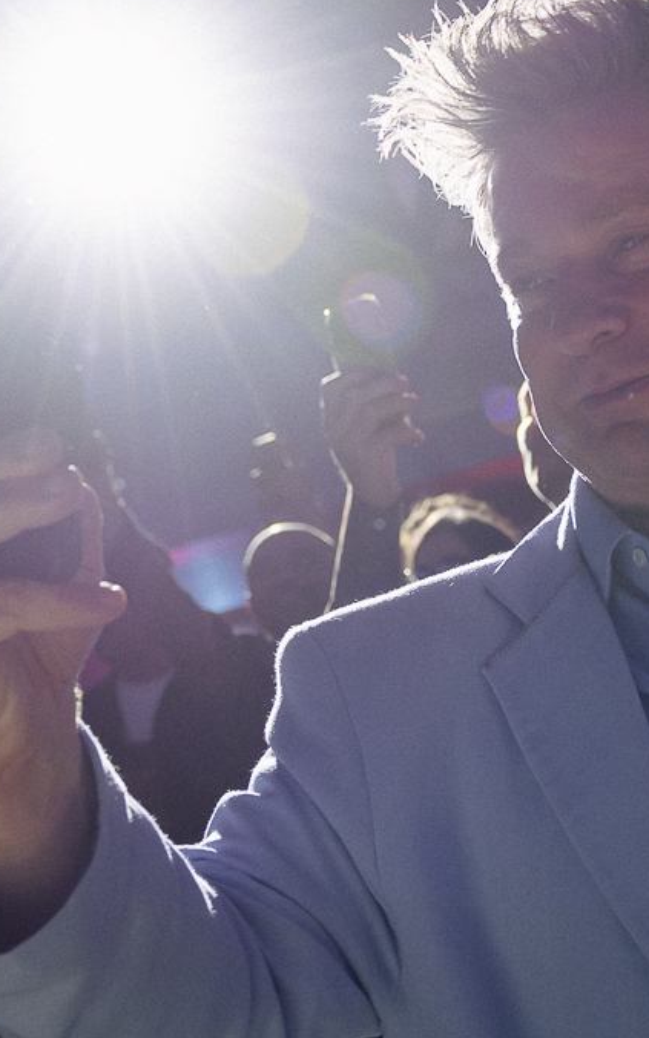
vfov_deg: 27.8
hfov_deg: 16.9
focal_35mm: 74
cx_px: 759
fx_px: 2095
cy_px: 575
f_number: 3.5
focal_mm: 24
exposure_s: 1/160
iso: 640
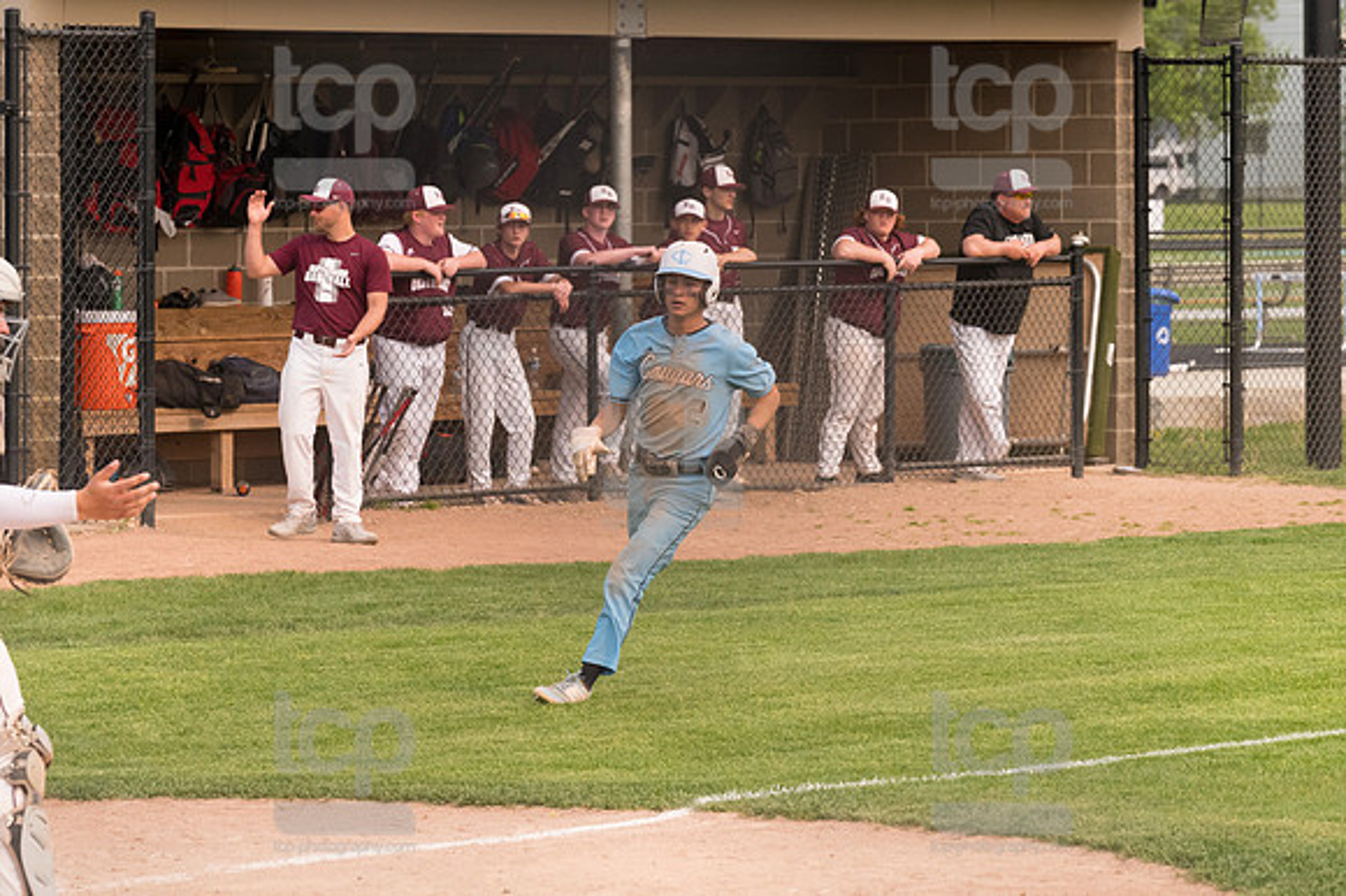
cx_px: 673
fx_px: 7548
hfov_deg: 10.2
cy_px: 448
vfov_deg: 6.8
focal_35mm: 202
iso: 1000
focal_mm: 135
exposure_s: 1/2000
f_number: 5.6
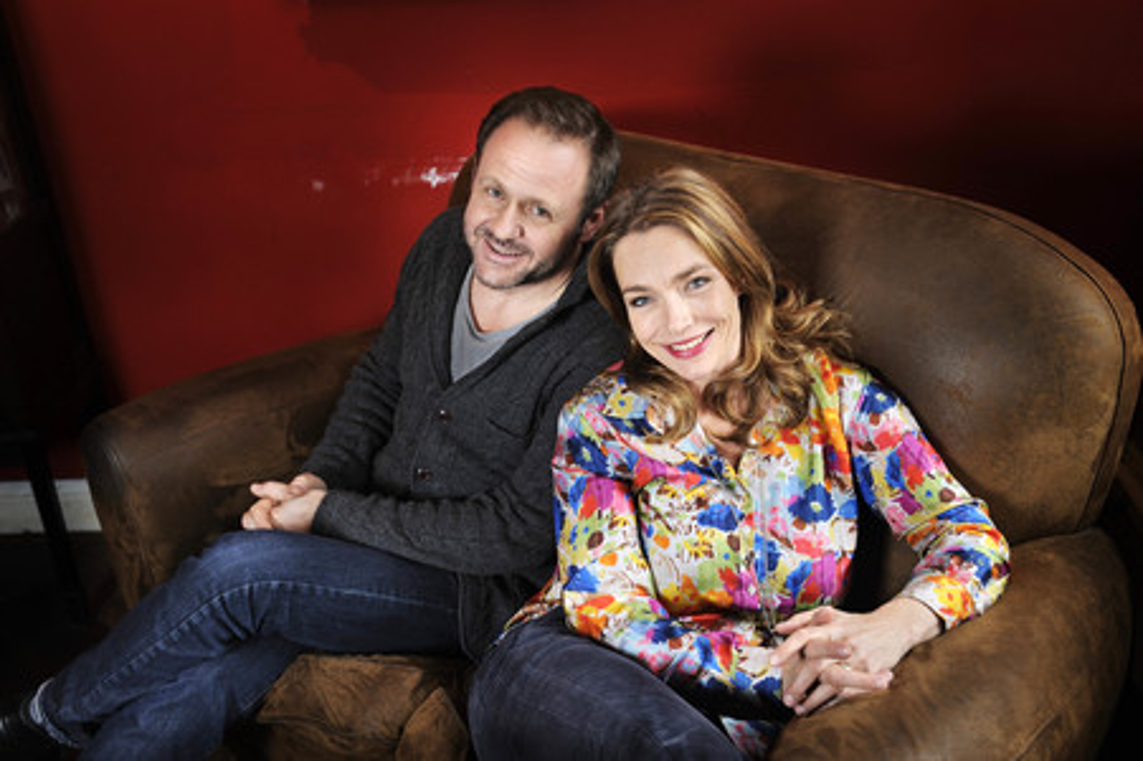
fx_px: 1396
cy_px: 380
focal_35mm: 44
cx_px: 572
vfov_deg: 30.5
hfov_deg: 44.5
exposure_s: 1/50
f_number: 4
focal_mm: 44
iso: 400
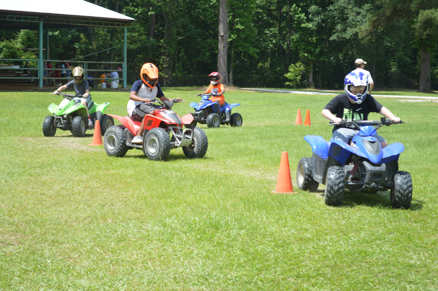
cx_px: 219
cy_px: 146
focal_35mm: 78
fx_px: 948
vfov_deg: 17.5
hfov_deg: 26.0
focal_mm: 52
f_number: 7.1
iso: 100
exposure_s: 1/200
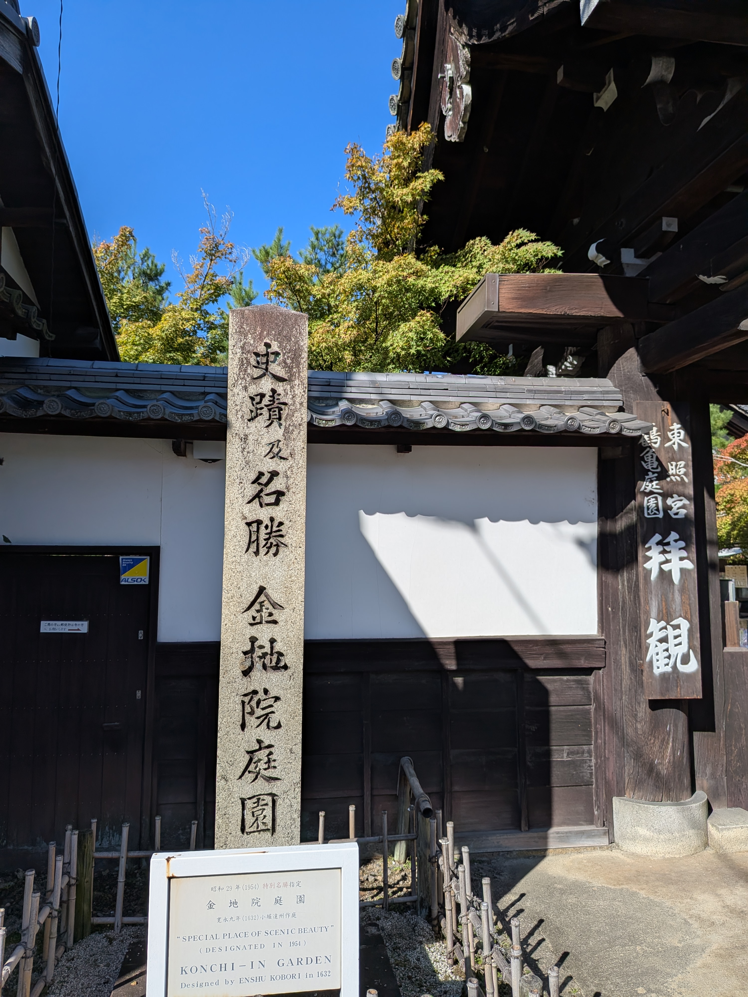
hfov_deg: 56.8
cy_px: 498
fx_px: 691
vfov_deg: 71.6
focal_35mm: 24
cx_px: 374
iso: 31
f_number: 1.7
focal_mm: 4.53
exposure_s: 1/2008
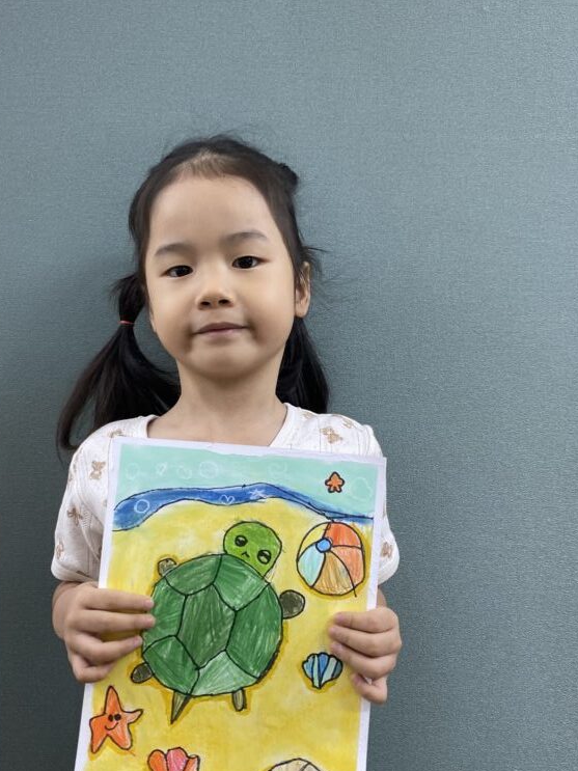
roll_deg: -2.2
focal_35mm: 35
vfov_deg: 52.5
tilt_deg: -4.6
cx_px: 224
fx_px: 779
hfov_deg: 40.5
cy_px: 433
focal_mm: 4.25
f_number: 1.8
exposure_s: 1/100
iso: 125
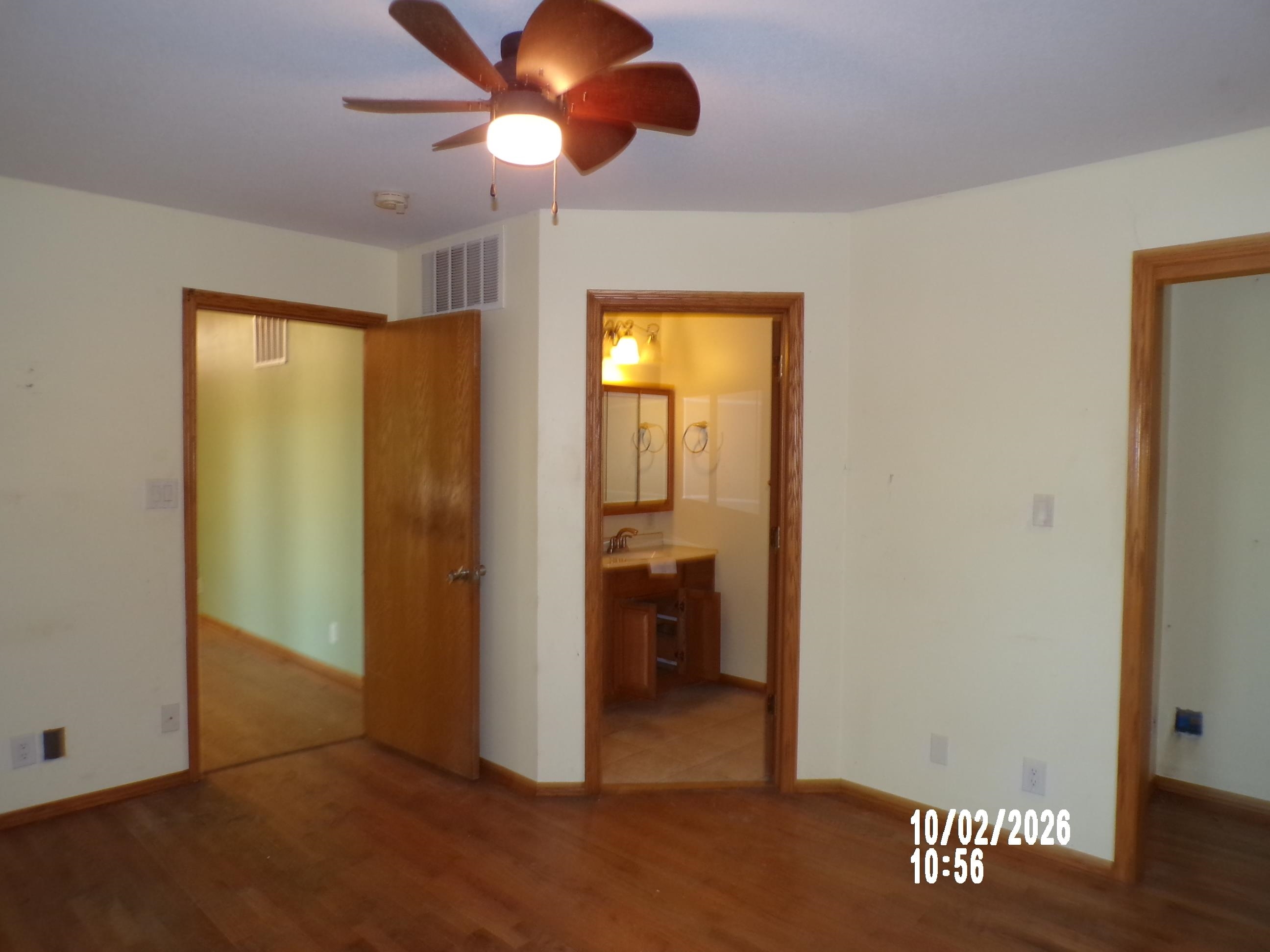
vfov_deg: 56.8
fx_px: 881
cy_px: 476
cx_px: 635
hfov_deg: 71.6
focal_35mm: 24
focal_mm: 4.3
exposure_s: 1/17
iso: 250
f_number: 3
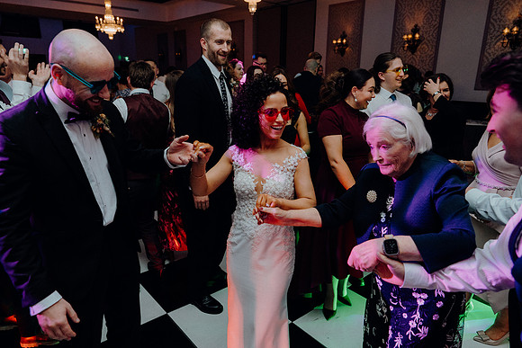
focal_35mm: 24
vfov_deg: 53.2
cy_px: 174
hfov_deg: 73.7
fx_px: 348
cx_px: 261
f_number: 3.5
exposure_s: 1/160
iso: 2500
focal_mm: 24
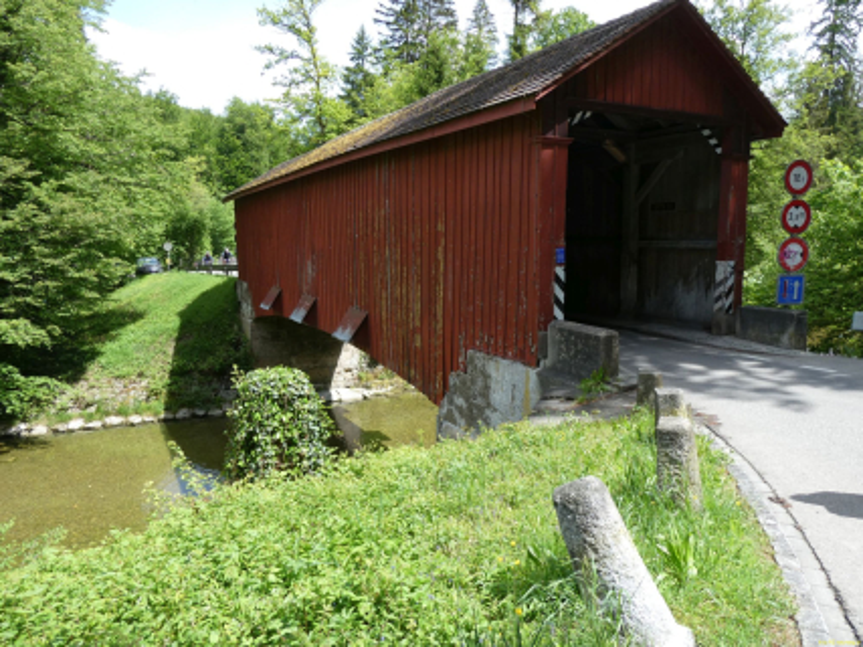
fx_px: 598
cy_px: 324
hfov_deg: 71.6
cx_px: 432
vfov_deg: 56.8
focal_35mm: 24
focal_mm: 4.3
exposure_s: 1/400
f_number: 3.3
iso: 80
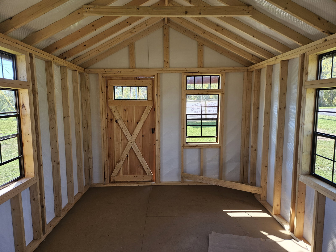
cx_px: 168
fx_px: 223
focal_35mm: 23
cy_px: 126
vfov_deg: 58.9
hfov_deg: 73.9
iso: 50
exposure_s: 1/207
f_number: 1.8
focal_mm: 5.4
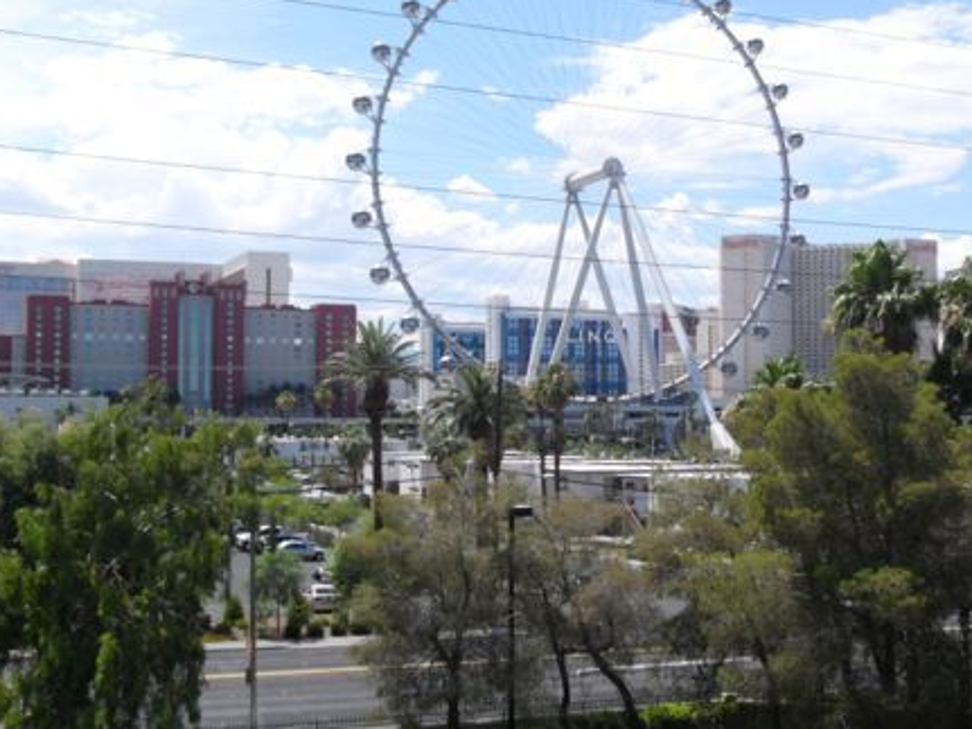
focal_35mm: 52
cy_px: 372
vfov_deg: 28.0
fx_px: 1460
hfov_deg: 36.7
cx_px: 564
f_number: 7.6
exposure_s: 1/250
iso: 80
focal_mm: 6.3
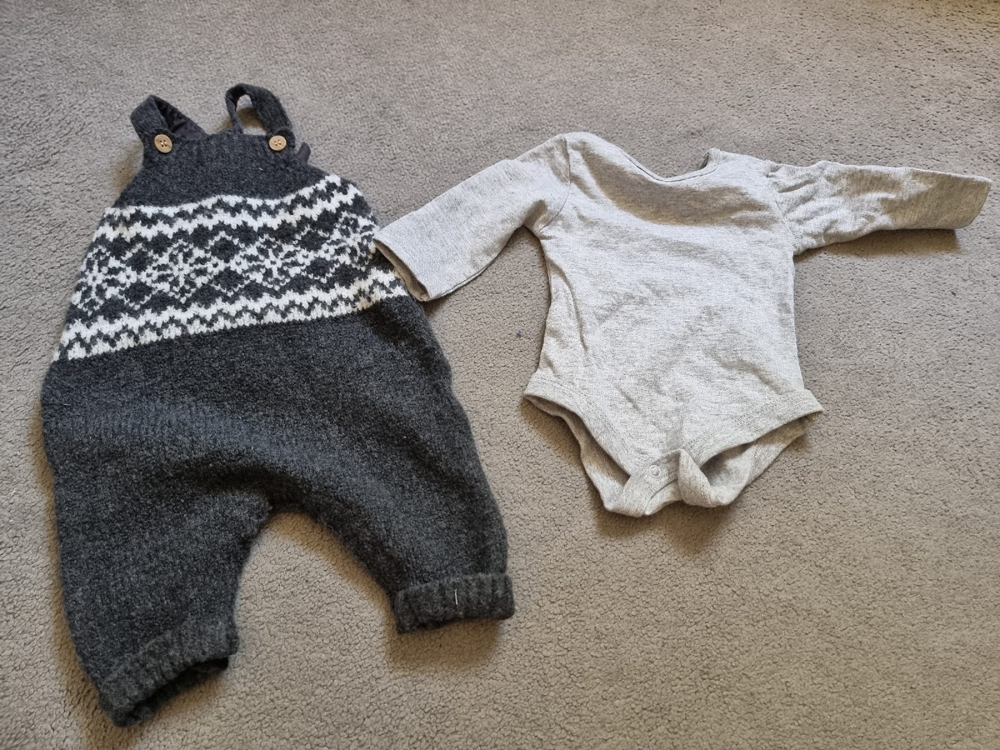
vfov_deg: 56.8
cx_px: 500
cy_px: 375
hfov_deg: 71.6
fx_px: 693
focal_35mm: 24
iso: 640
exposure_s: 1/50
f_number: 1.8
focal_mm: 6.7
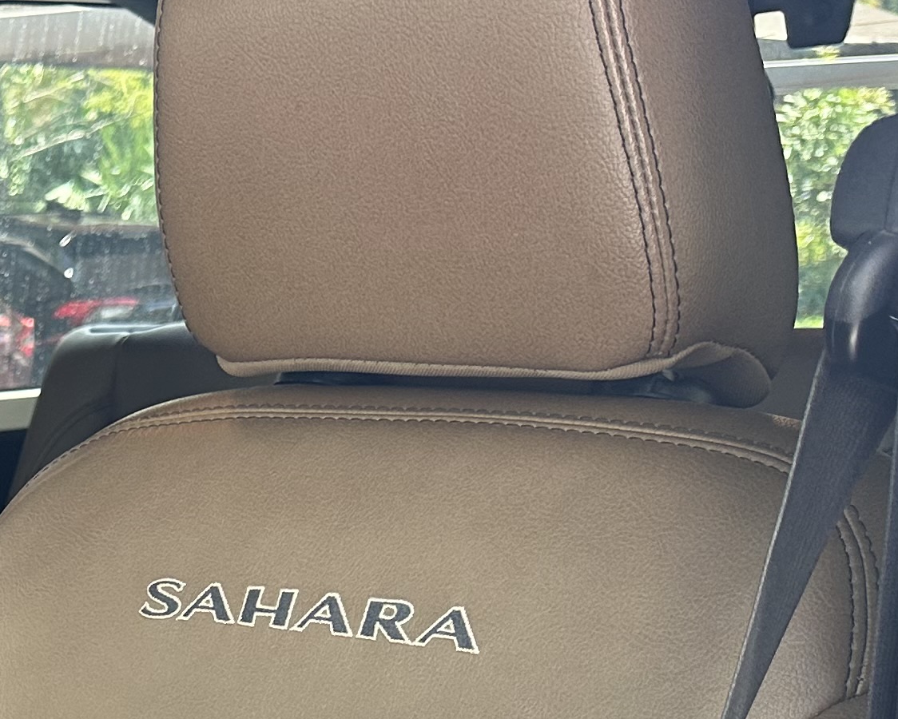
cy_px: 971
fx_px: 2233
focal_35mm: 84
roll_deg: +1.7
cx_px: -383
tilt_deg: -17.4
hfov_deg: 20.1
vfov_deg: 17.1
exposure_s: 1/121
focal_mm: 6.86
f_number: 1.78
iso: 100
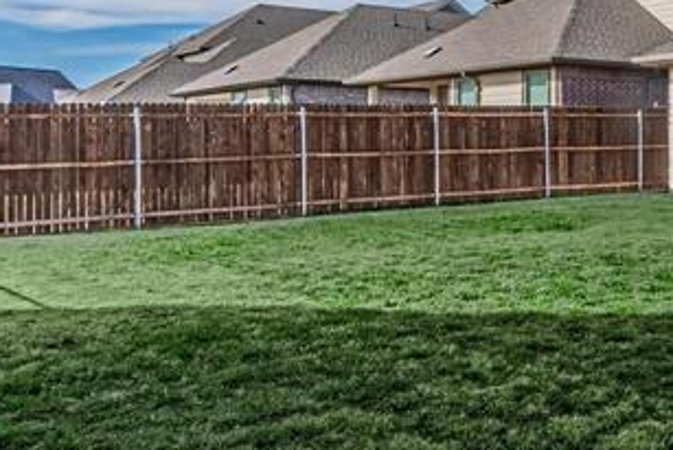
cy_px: 178
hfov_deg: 34.9
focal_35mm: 50
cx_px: 710
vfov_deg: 27.0
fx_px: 935
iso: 100
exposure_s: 1/1600
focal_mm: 10
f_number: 11
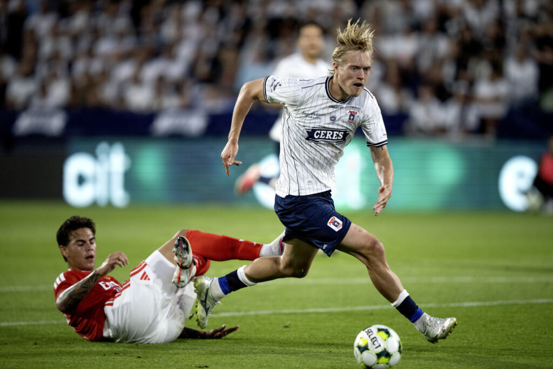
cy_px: 184
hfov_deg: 5.2
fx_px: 6145
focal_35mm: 400
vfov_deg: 3.4
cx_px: 276
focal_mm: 400
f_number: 2.8
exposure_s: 1/1250
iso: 2500
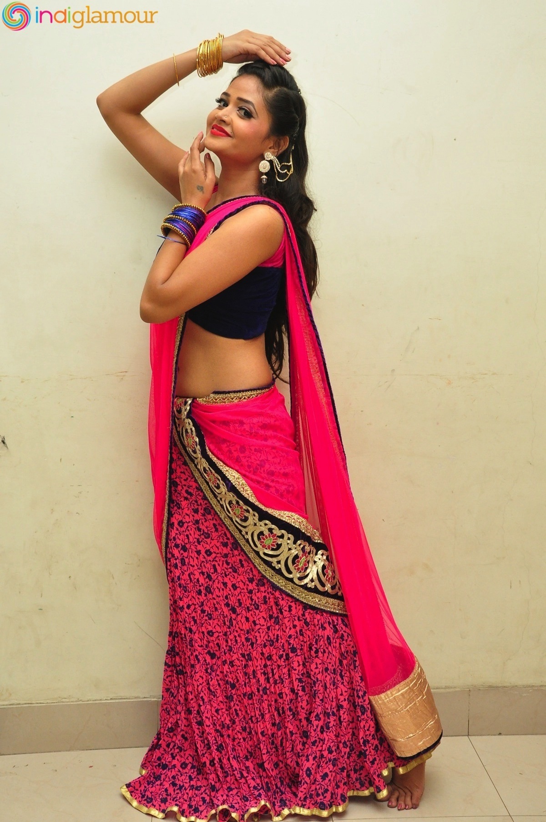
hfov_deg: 29.8
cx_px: 273
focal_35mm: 45
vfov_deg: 43.7
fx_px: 1026
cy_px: 411
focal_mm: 30
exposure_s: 1/125
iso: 1600
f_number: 7.1
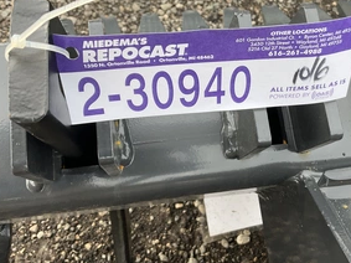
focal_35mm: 41
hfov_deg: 45.7
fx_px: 416
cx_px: 200
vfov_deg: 34.9
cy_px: 99
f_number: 1.8
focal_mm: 3
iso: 20
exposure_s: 1/151
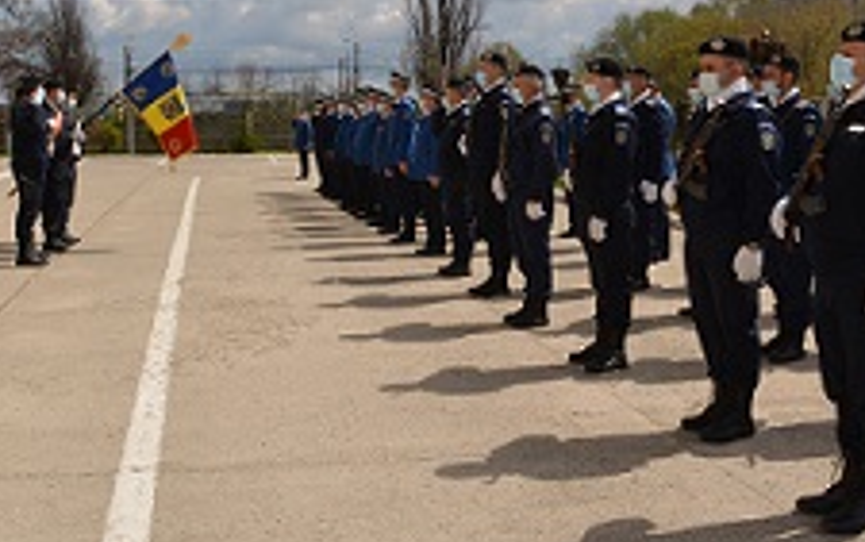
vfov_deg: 27.2
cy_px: 165
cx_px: 461
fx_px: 1109
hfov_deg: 42.6
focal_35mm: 47
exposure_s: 1/200
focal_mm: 18
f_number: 13
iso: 100
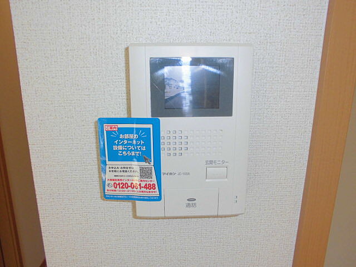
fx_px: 267
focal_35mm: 26
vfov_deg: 53.1
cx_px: 178
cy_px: 134
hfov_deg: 67.3
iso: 100
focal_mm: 4.6
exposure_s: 1/60
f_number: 3.5
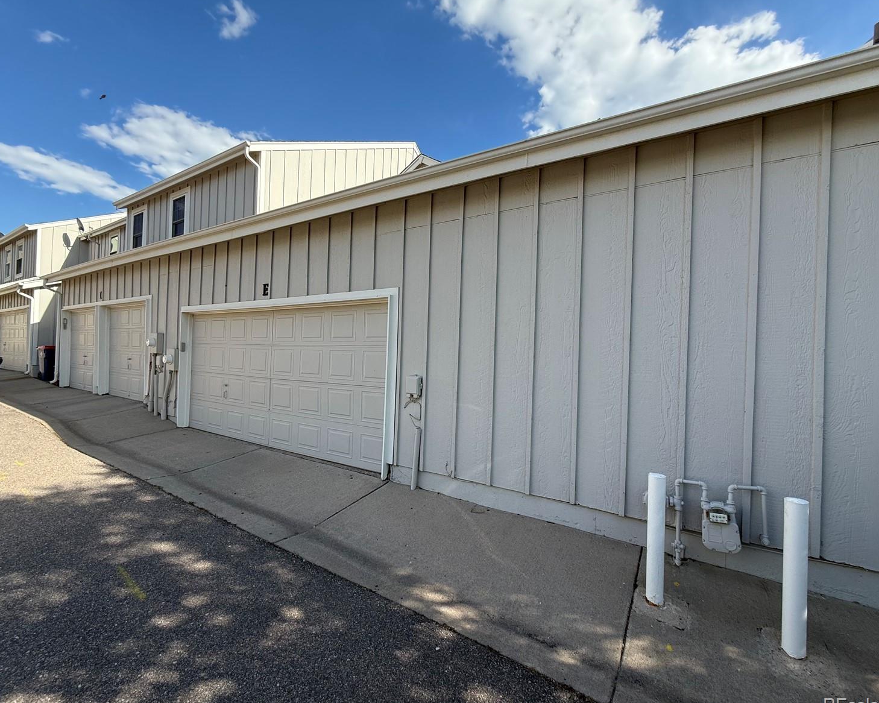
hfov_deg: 96.8
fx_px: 390
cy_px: 356
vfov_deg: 84.0
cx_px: 439
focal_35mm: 15
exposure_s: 1/853
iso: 64
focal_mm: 2.22
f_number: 2.2
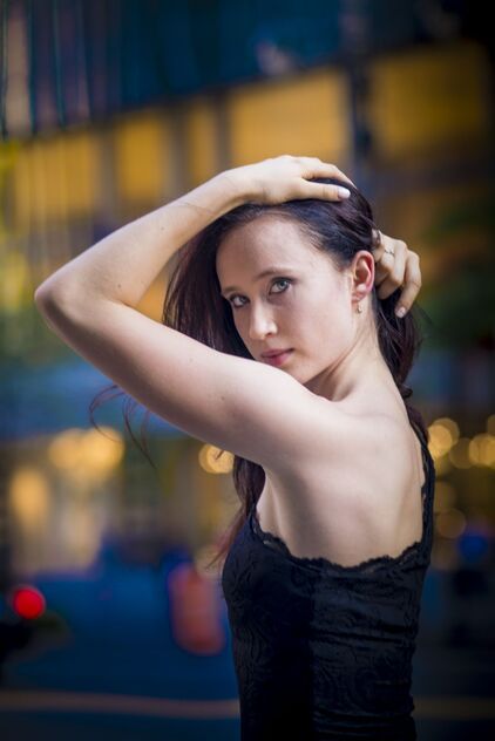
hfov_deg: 16.1
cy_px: 370
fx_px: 1751
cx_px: 248
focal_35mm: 85
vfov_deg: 23.9
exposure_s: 1/60
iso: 50
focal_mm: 85
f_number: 2.5
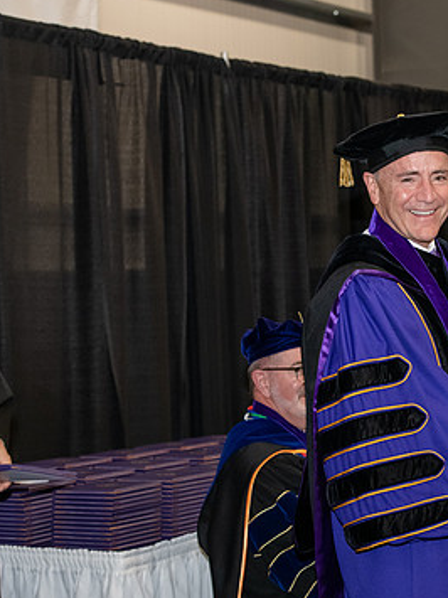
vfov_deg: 17.9
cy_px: 301
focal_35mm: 110
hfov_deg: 13.3
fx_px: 1899
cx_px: 416
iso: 2500
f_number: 5.6
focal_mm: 70
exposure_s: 1/200
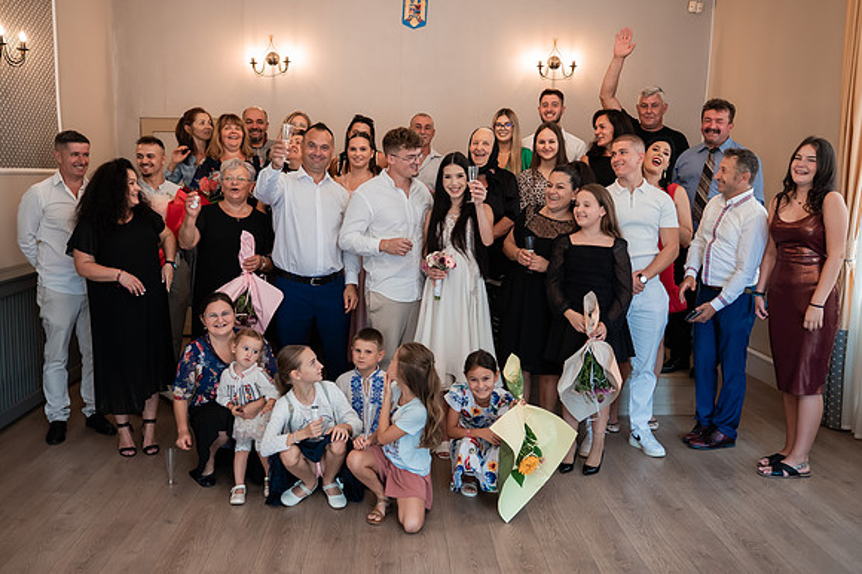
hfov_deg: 56.4
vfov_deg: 39.3
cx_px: 414
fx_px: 803
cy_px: 286
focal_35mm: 34
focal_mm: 28
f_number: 2.8
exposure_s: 1/200
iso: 1600
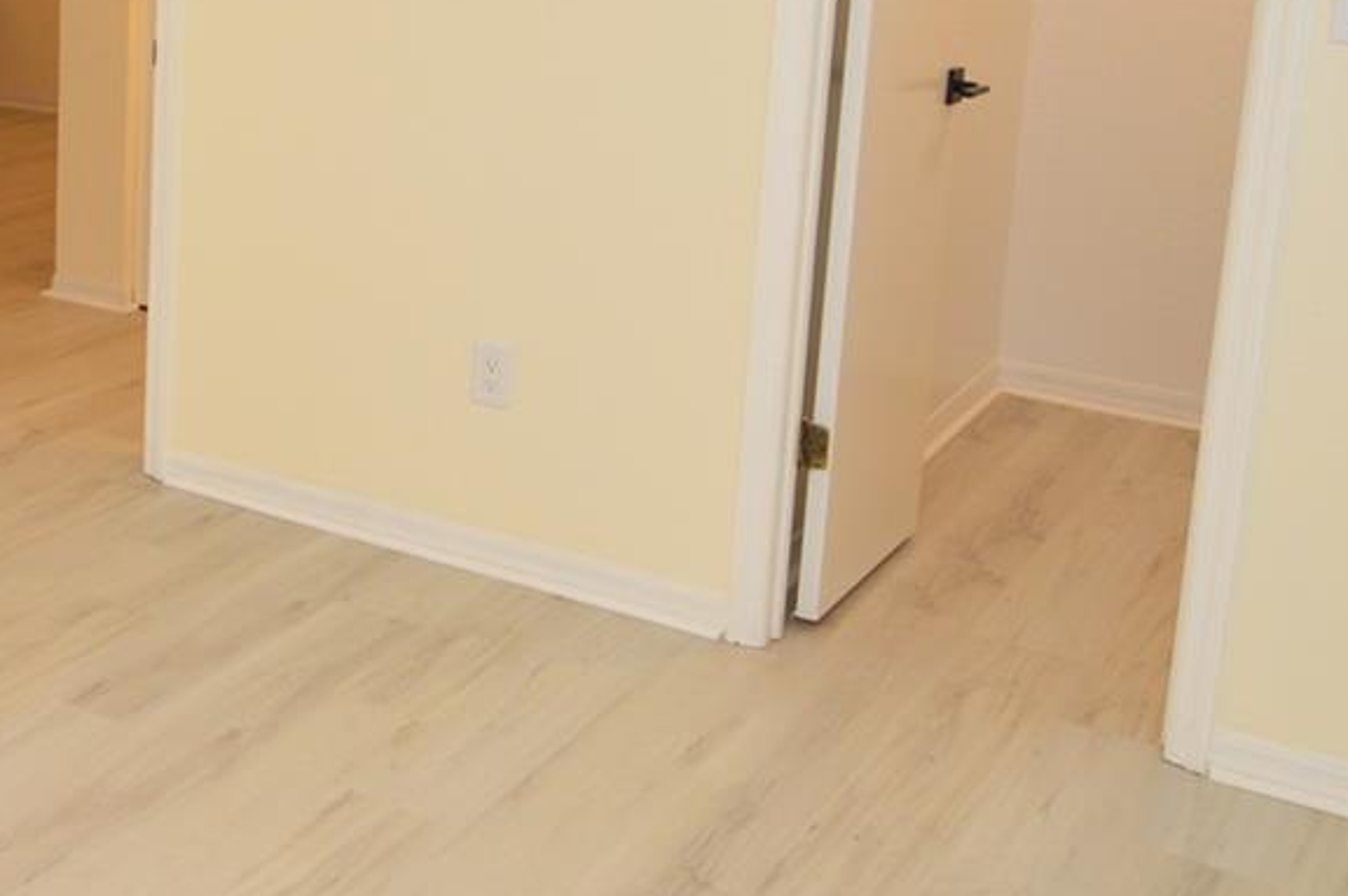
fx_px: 1871
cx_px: -133
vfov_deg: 26.2
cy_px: 123
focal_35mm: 50
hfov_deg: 34.3
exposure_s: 1/80
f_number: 4.5
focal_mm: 12
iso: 400
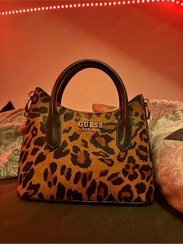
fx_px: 169
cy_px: 122
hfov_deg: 56.8
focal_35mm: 24
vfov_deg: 71.6
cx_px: 92
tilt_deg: -0.4
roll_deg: -3.7
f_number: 1.78
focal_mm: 6.76
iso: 2500
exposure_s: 1/9
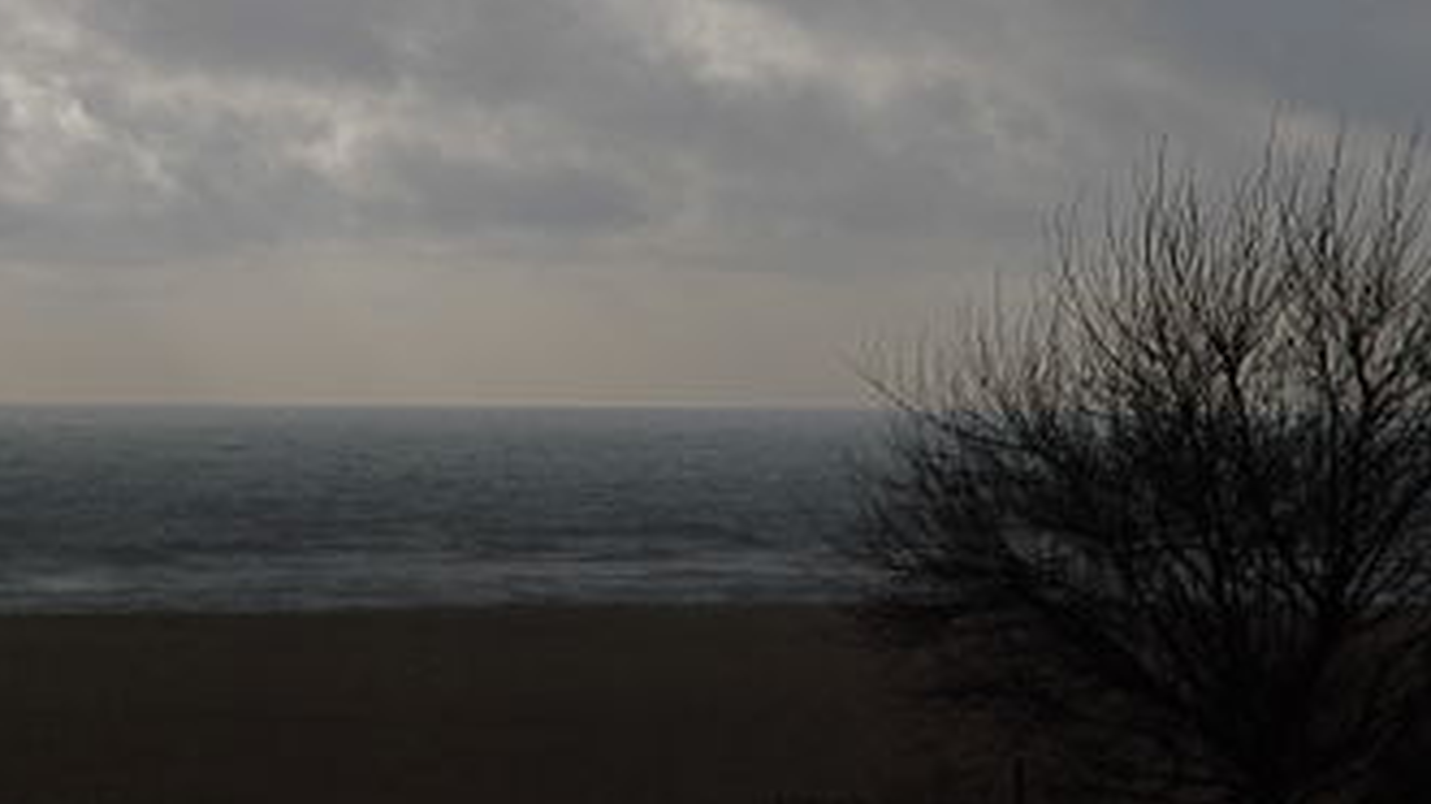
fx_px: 8649
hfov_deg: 9.5
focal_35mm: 228
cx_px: 648
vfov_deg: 5.3
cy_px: 309
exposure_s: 1/1250
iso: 400
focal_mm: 100
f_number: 9
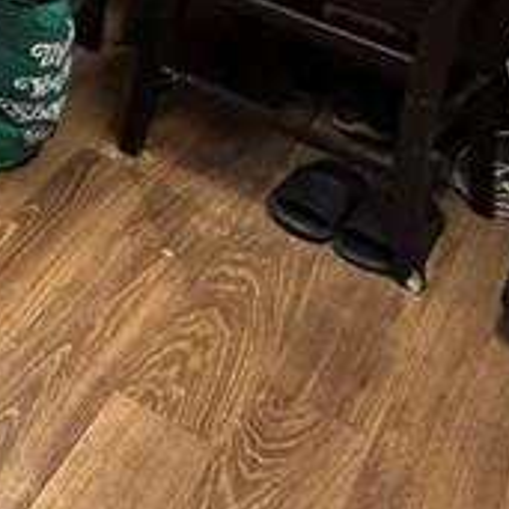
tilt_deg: -12.6
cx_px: -476
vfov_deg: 19.2
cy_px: -339
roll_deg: -2.4
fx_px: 1231
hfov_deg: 17.5
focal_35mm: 74
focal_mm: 2.22
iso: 320
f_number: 2.2
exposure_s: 1/60
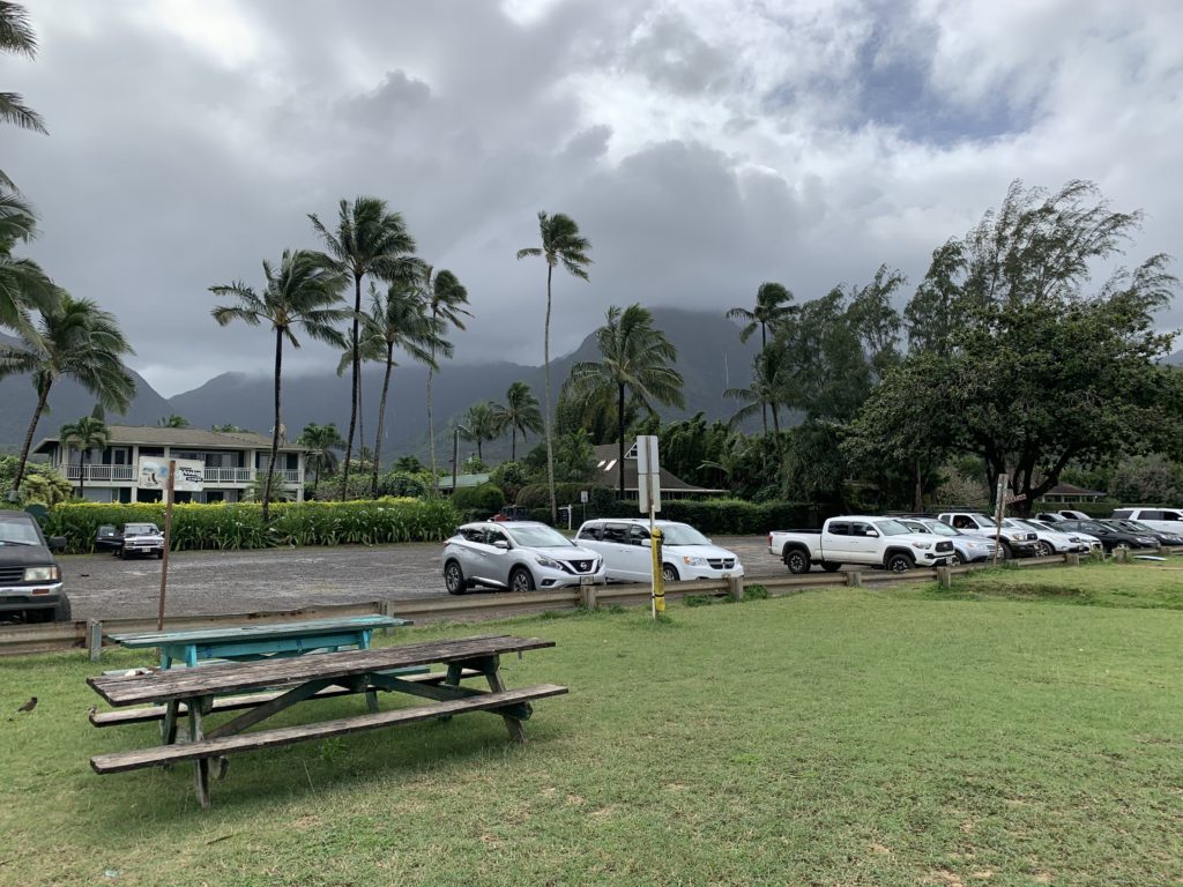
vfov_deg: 53.1
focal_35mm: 26
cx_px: 592
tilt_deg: +6.4
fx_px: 889
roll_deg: +0.1
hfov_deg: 67.3
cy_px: 444
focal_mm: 4.25
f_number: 1.8
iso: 25
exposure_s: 1/2994
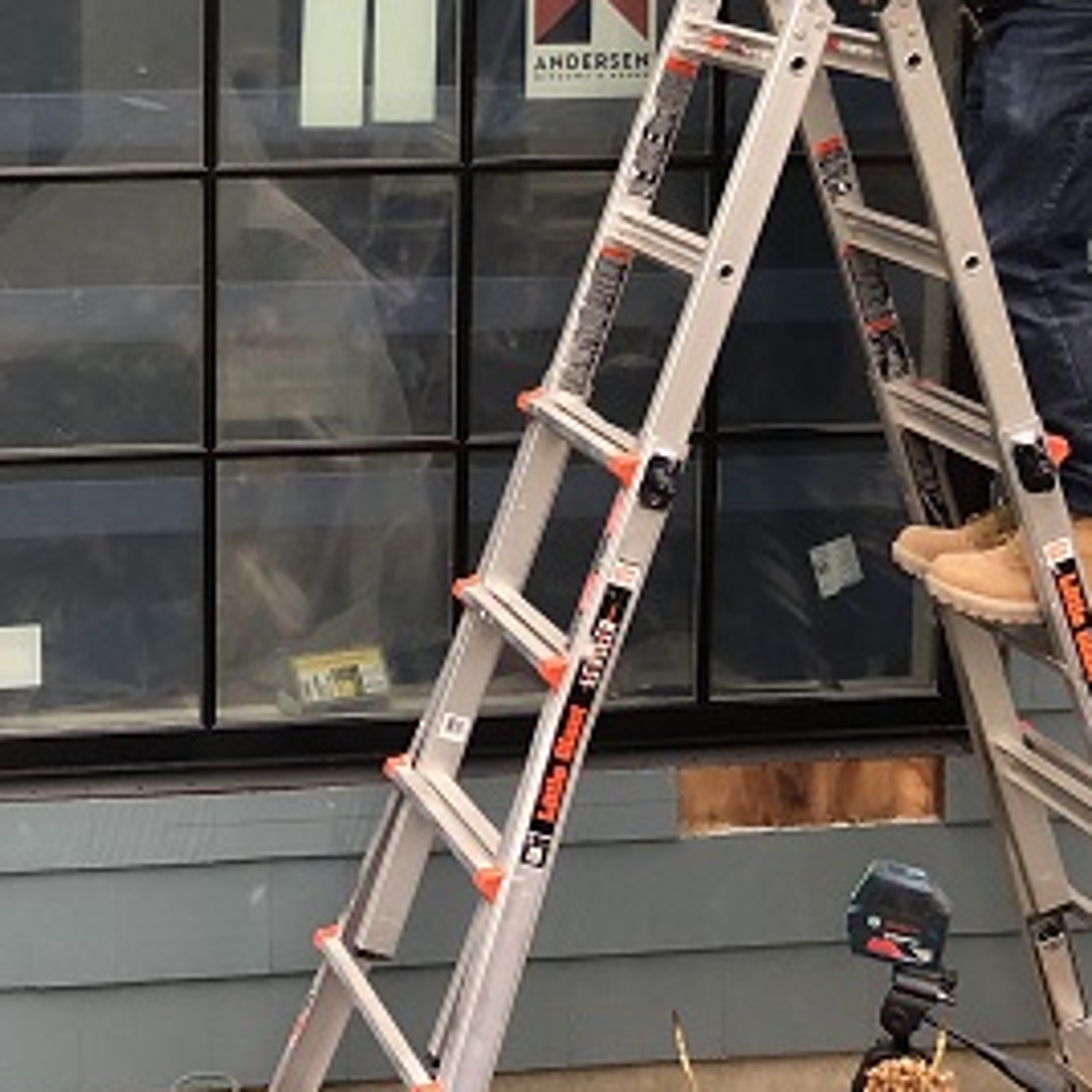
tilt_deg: -5.5
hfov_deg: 22.2
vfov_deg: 22.5
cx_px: -86
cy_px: 12
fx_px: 2641
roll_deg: +1.4
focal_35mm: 74
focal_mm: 3.99
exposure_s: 1/30
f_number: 1.8
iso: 32
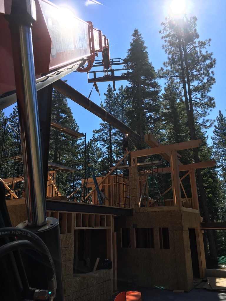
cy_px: 150
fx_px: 252
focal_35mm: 29
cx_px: 113
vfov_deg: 61.7
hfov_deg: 48.2
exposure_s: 1/1326
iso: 25
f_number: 2.2
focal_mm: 4.15
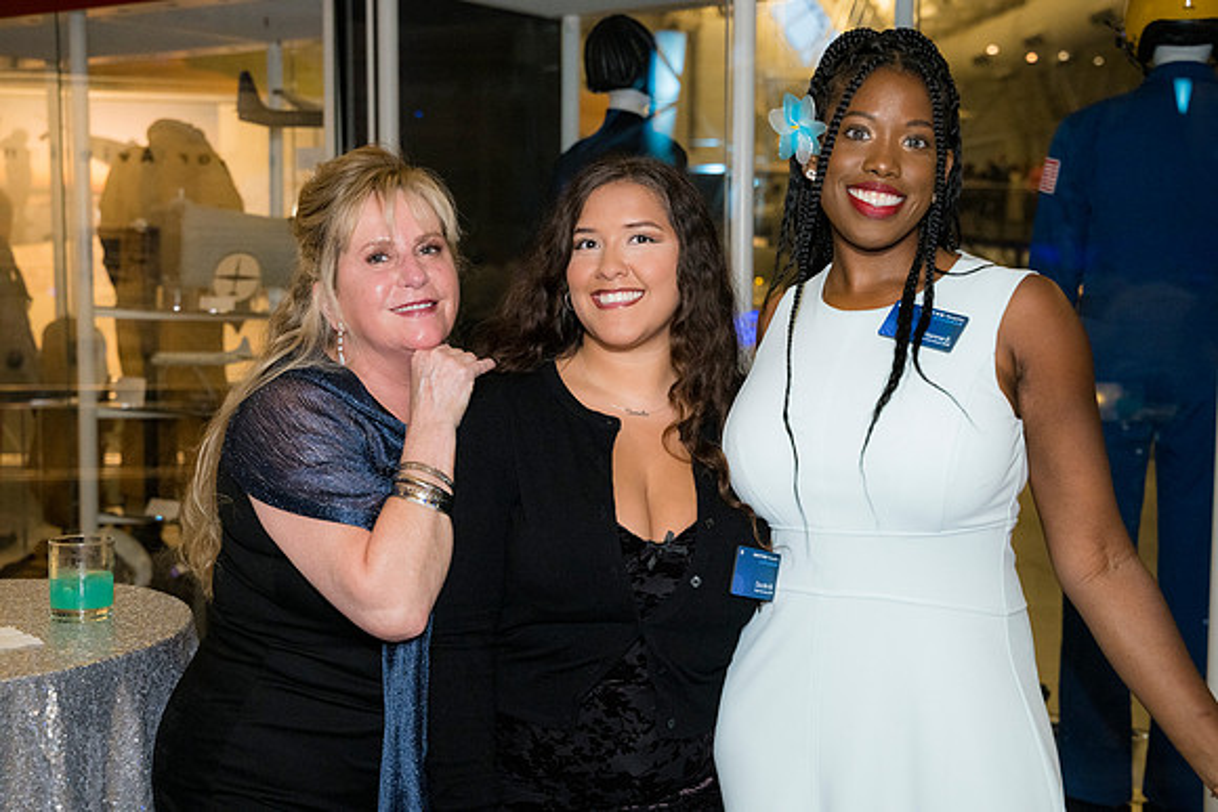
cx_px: 609
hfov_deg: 40.3
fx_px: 1658
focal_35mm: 49
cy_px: 406
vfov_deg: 27.5
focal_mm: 49
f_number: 4
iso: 3200
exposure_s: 1/125
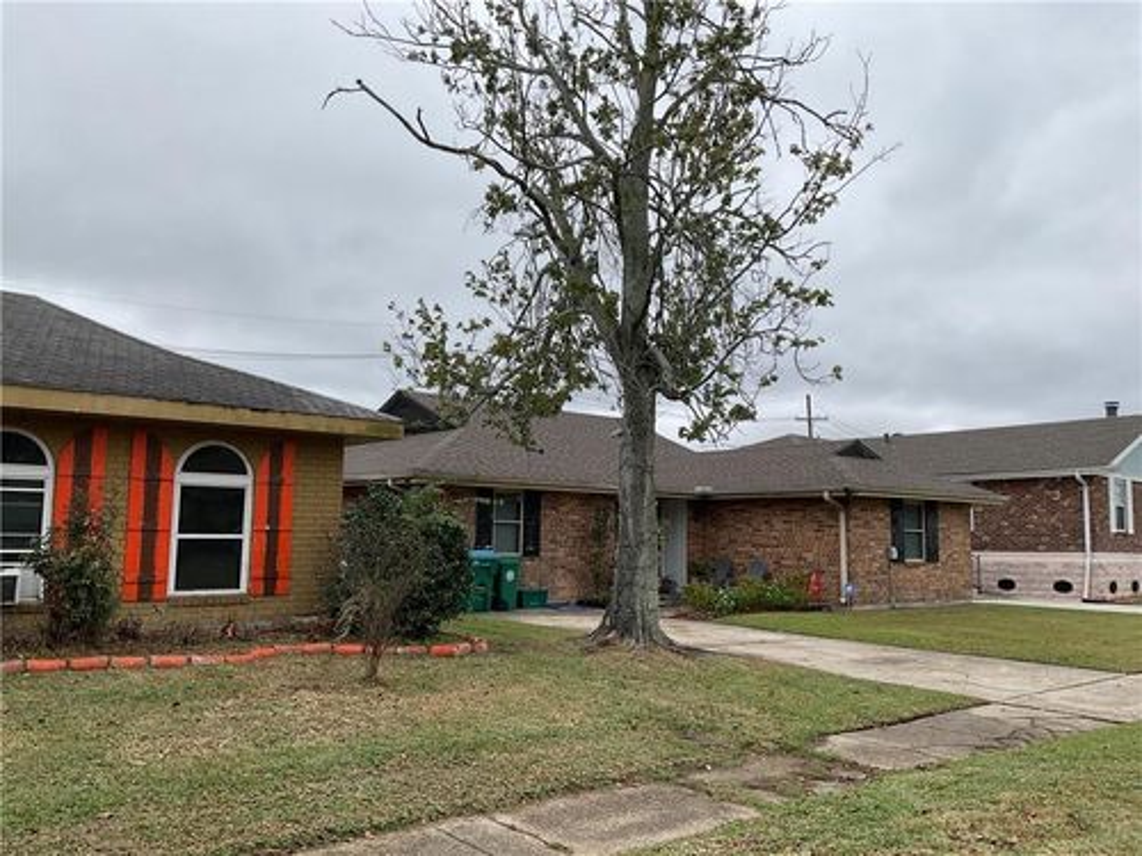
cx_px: 571
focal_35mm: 29
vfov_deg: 48.2
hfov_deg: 61.7
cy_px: 428
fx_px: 957
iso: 16
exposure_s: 1/700
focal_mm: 3
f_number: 1.8
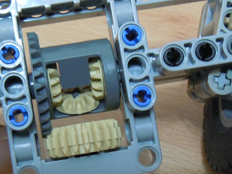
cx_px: 71
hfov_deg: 21.9
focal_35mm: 89
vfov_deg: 16.6
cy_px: 84
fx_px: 596
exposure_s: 1/8
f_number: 3.5
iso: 400
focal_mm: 5.4
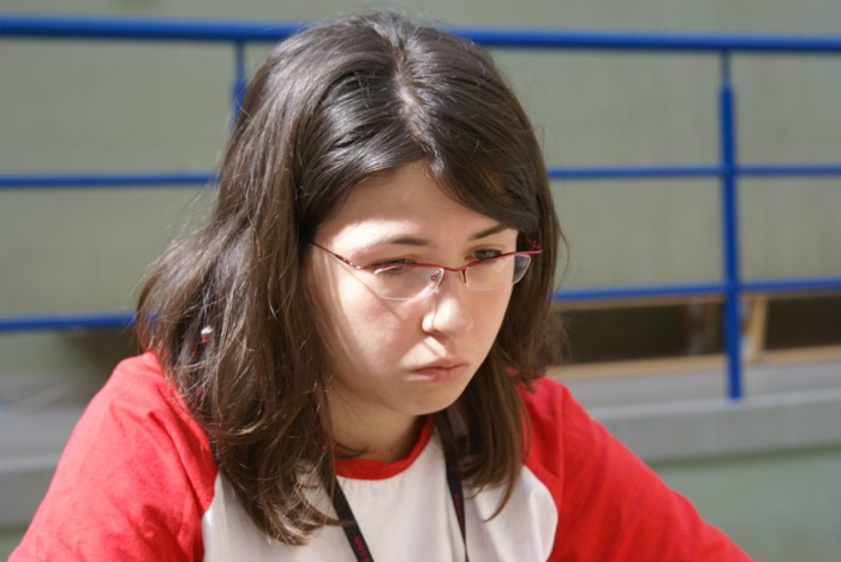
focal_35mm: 90
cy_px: 281
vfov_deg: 15.2
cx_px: 420
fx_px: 2104
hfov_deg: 22.6
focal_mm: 60
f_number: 5.6
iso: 250
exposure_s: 1/60
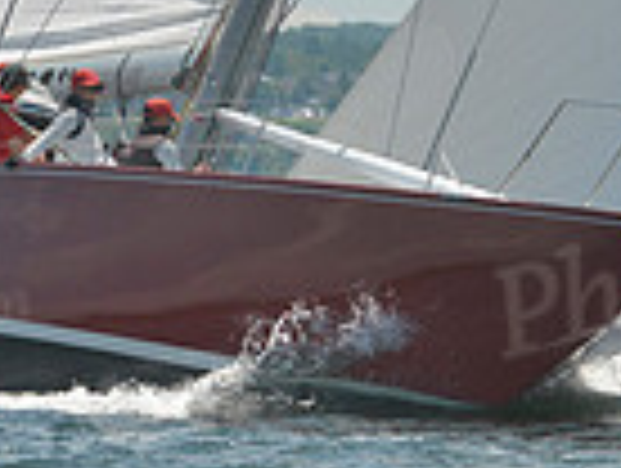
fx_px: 15958
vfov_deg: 1.7
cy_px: 70
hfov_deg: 2.2
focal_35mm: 888
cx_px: 266
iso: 280
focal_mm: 220
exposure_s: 1/1000
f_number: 8
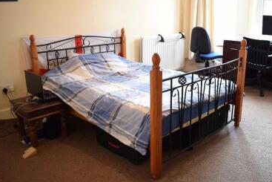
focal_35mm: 35
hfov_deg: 53.9
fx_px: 265
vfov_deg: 37.9
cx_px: 167
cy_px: 87
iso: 1400
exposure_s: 1/30
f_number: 3.5
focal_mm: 18
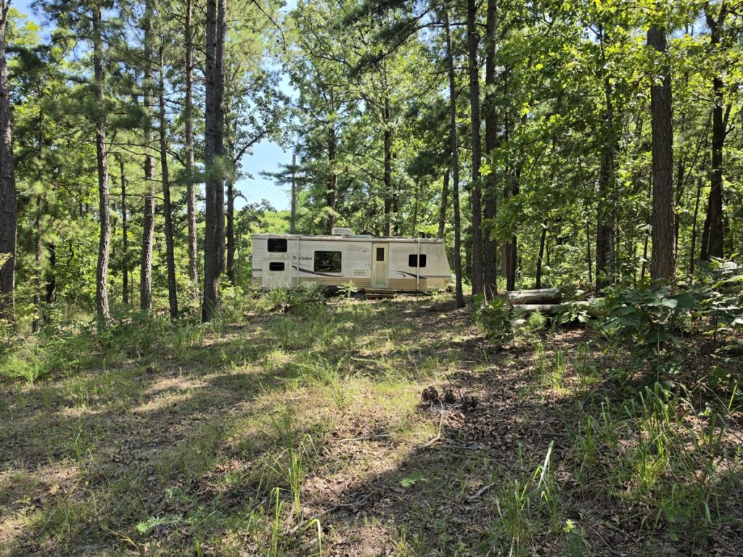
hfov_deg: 73.9
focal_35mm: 23
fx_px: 494
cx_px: 372
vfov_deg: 58.9
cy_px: 278
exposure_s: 1/227
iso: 10
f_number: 1.4
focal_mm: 6.5
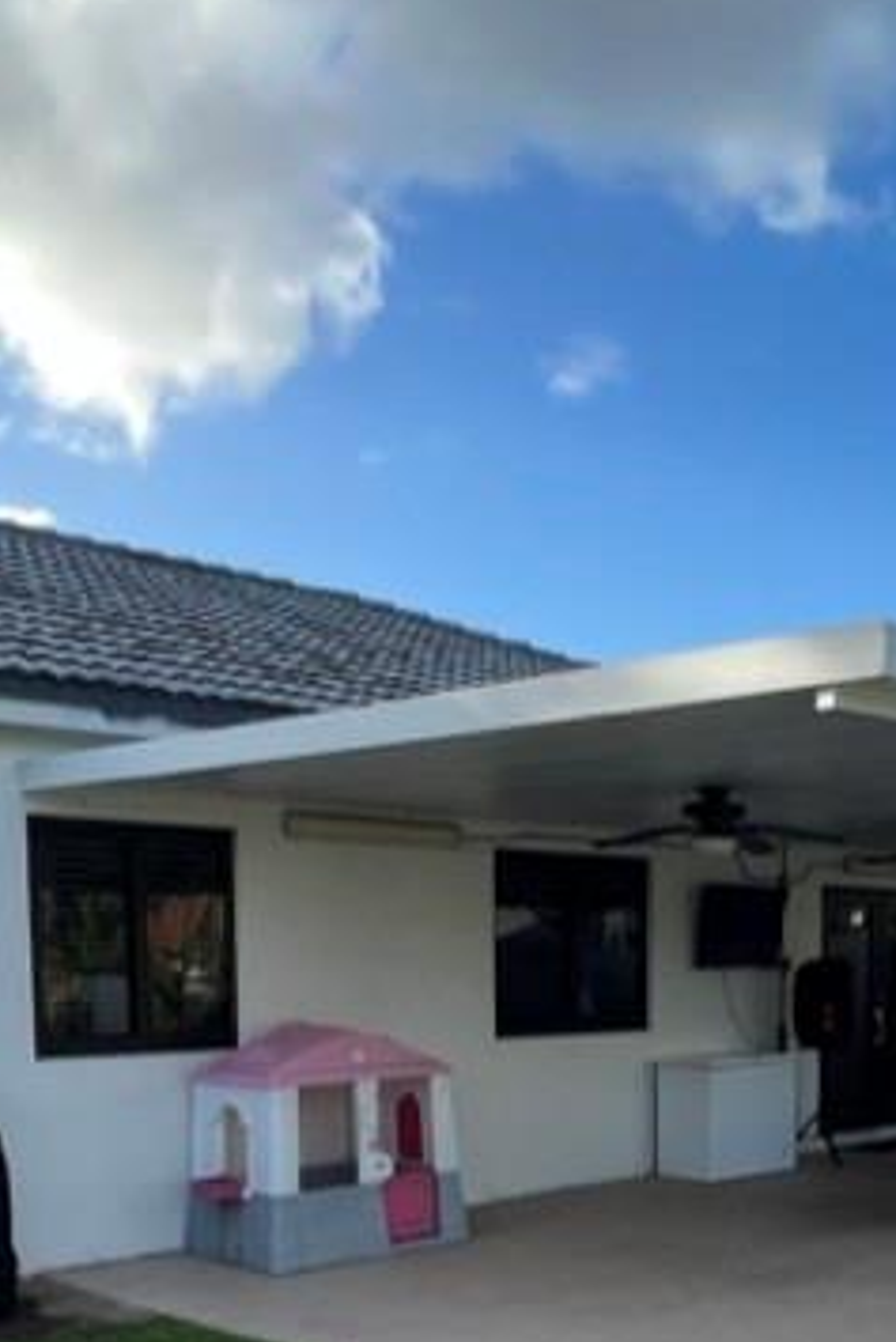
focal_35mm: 39
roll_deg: +0.2
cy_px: 1125
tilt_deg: -6.2
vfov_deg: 46.2
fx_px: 1454
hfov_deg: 34.1
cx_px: 541
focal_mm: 1.57
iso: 32
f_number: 1.8
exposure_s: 1/433
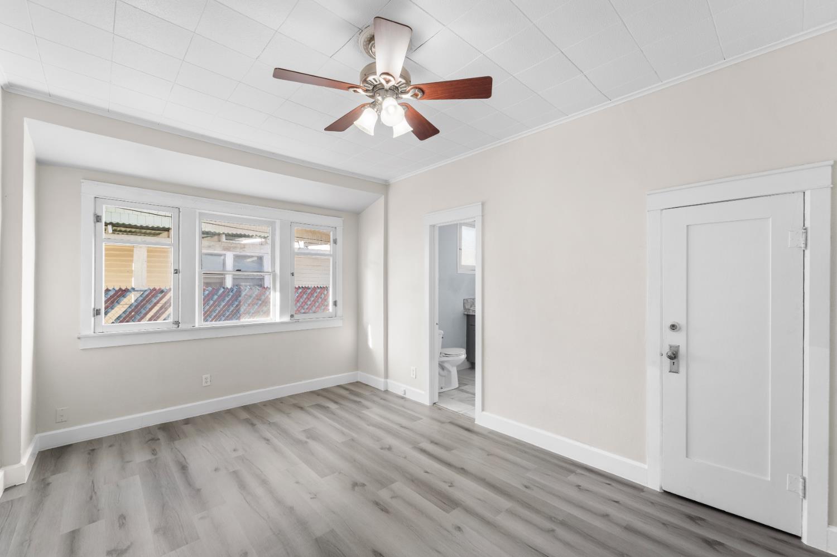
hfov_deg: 104.3
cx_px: 418
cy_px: 278
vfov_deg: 81.2
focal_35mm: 14
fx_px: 325
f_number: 8
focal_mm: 14
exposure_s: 1/8
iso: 250
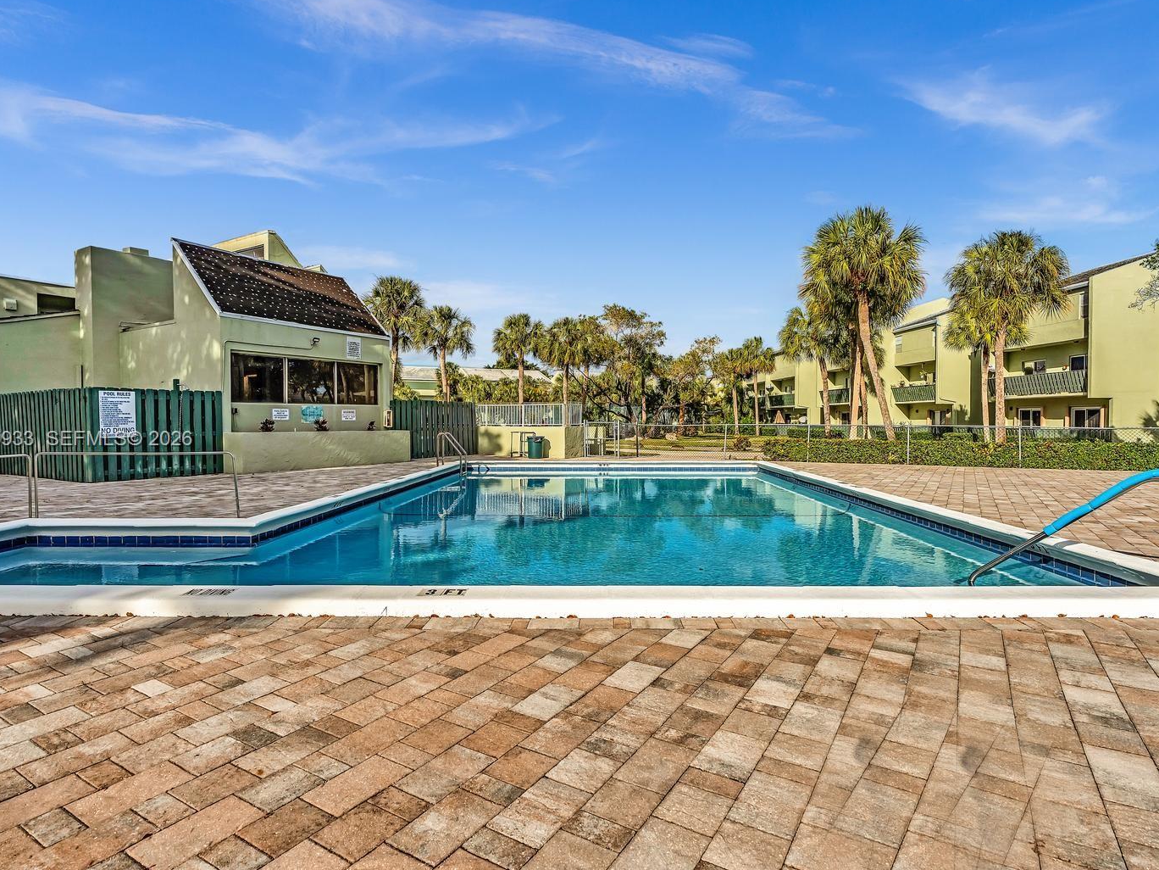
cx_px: 607
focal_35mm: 18
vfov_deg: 71.6
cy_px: 441
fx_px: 603
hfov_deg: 87.7
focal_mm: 16
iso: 200
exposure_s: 1/1000
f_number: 8
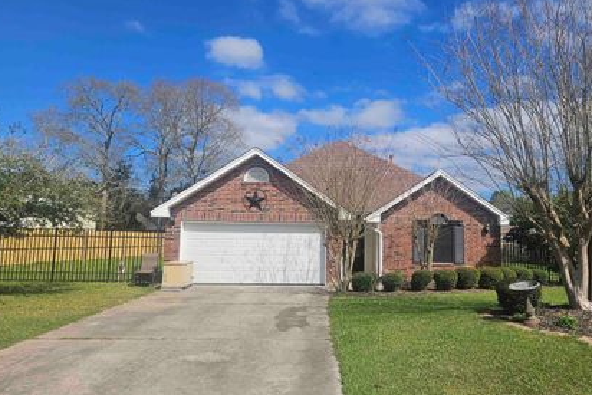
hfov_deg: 63.3
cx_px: 339
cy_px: 195
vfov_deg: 45.0
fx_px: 477
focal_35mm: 29
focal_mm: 5.4
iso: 25
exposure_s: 1/2985
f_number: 1.8
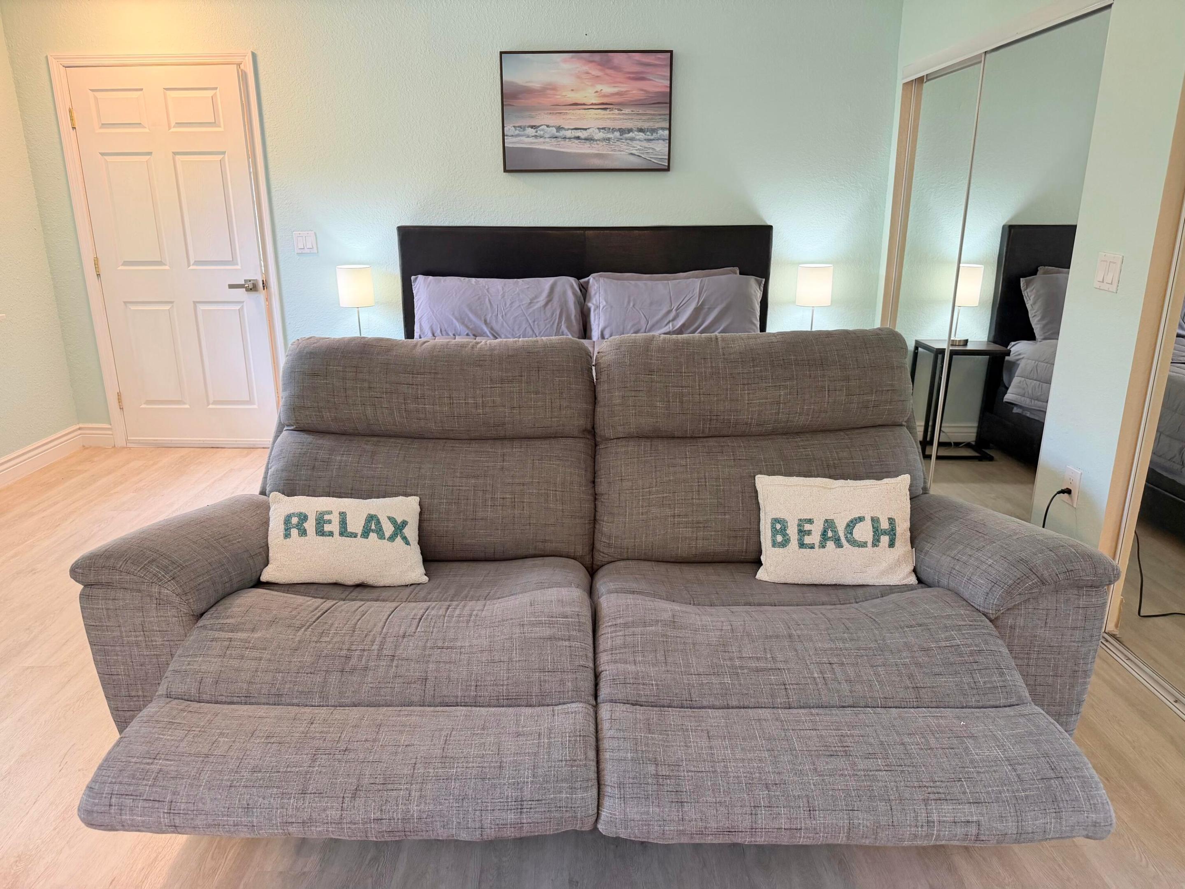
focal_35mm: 24
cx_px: 592
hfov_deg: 71.6
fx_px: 822
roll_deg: +0.6
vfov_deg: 56.8
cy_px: 444
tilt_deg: -16.7
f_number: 1.78
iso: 200
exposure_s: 1/60
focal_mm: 6.76
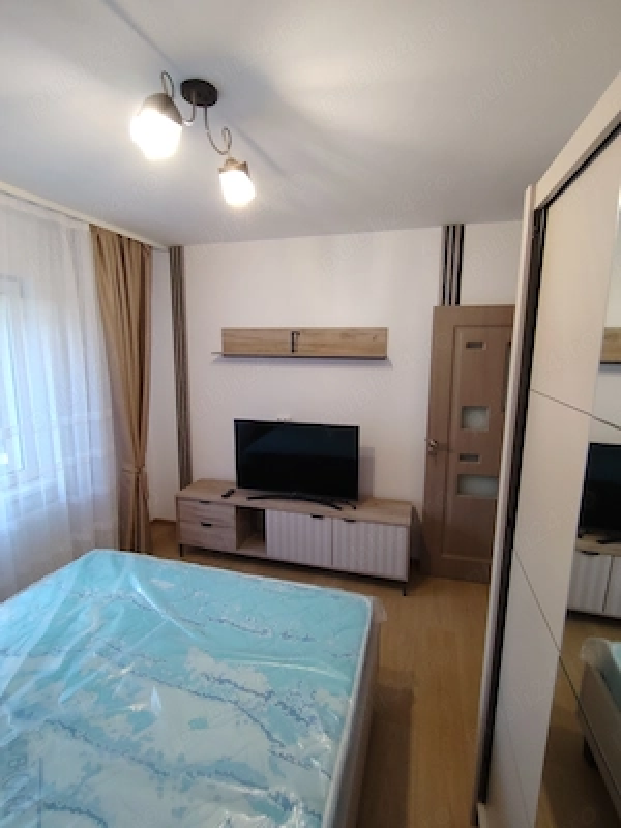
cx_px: 310
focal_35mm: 17
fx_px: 407
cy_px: 414
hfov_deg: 74.7
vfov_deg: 91.0
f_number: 2.2
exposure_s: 1/33.3
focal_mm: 1.42
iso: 408
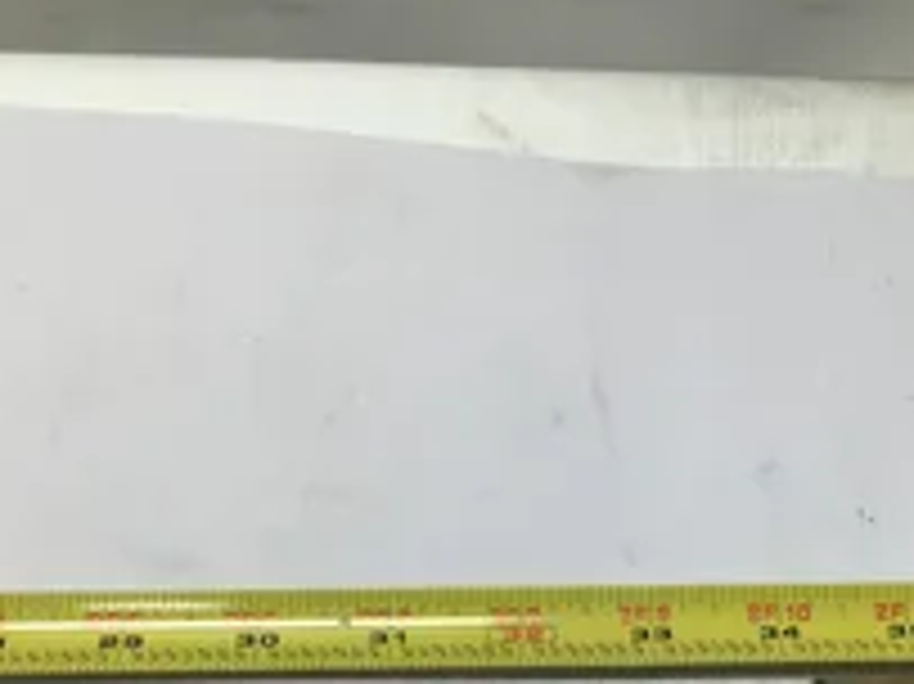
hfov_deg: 31.3
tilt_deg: -60.9
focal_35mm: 61
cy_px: 666
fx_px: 1610
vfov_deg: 23.1
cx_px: 639
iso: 25
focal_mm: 3.3
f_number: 2.4
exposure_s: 1/140
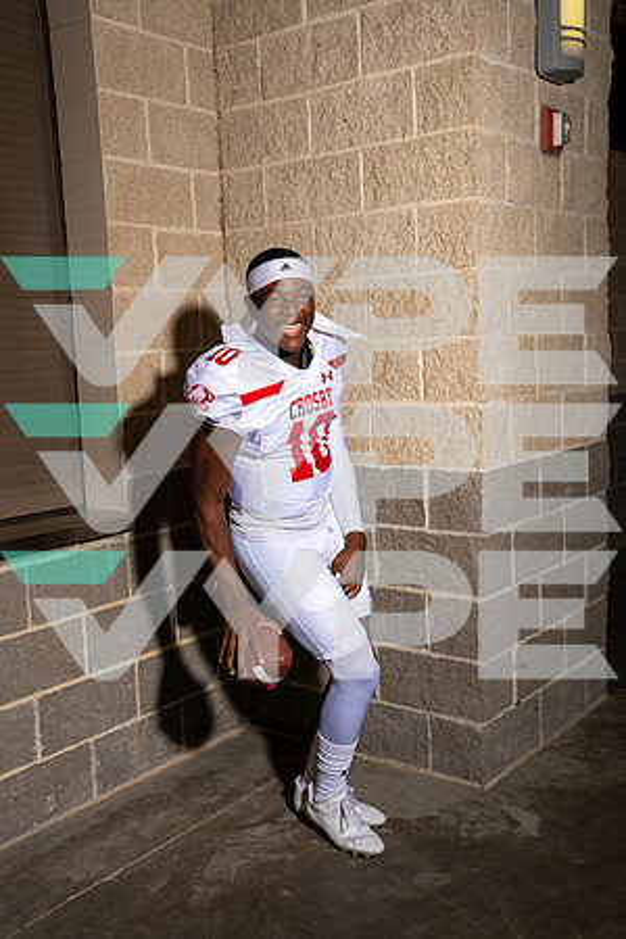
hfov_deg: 33.4
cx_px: 313
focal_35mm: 40
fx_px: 1043
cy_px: 470
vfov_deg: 48.5
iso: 100
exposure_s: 1/250
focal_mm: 40
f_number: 8
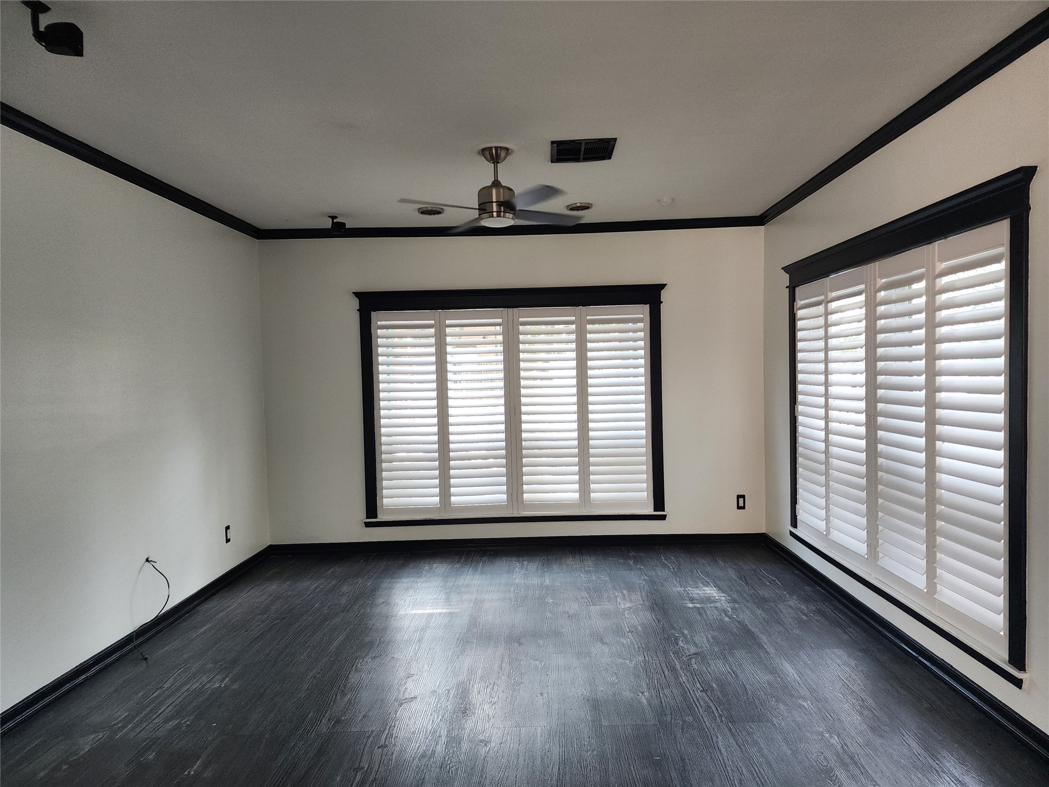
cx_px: 524
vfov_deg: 58.9
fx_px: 697
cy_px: 394
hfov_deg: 73.9
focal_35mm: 23
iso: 200
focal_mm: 6.4
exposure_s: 1/120
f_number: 1.8
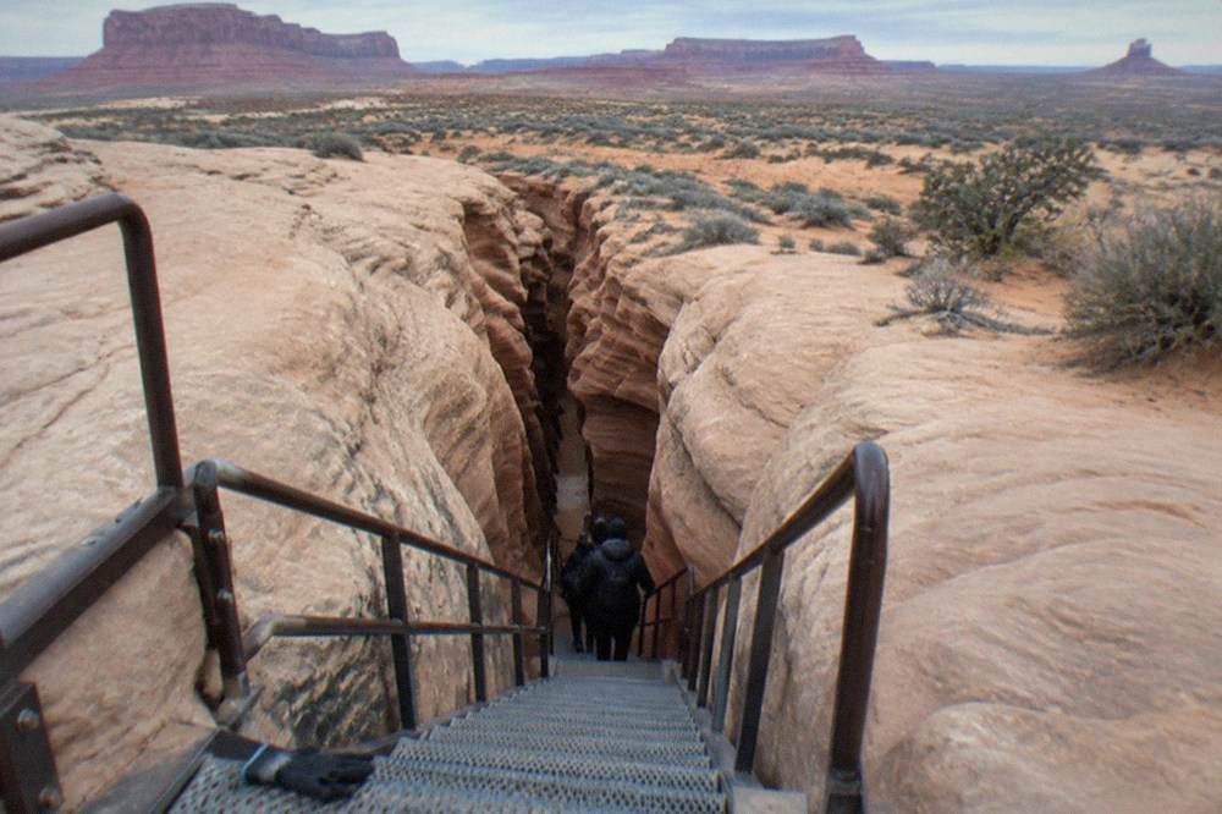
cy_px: 407
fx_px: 1188
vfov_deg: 37.8
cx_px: 611
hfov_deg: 54.5
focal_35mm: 35
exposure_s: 1/640
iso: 200
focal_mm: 35
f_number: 8
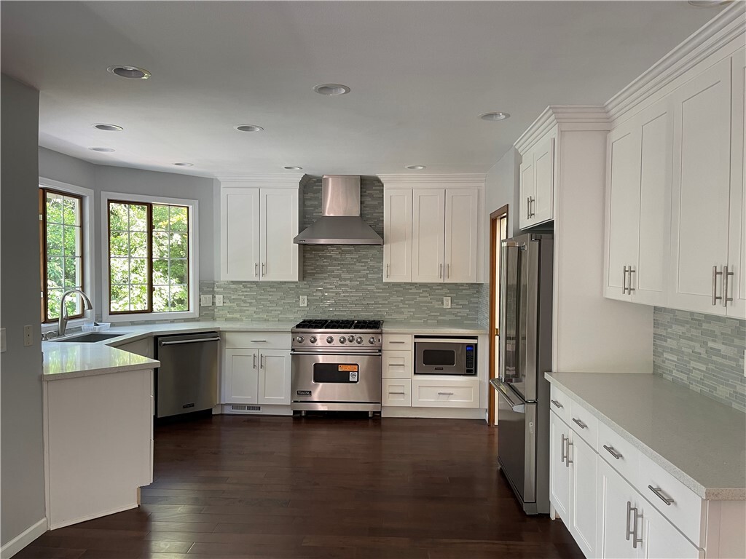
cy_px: 280
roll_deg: -0.5
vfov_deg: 53.1
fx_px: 560
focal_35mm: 26
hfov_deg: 67.3
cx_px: 373
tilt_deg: -2.0
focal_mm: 5.1
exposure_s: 1/92
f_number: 1.6
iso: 125
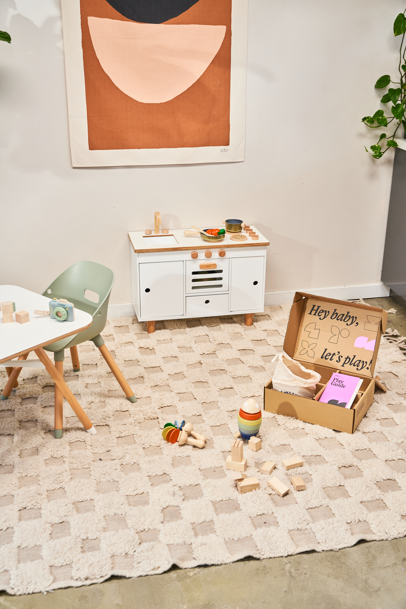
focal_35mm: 41
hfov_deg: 32.9
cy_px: 304
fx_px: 688
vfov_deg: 47.7
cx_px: 203
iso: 1000
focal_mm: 40.7
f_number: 5.6
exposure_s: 1/200
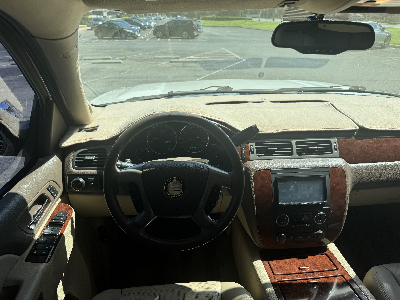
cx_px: 200
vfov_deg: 56.8
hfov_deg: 71.6
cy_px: 150
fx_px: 277
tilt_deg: -26.6
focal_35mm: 24
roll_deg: -0.7
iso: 80
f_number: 1.78
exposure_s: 1/2331
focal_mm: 6.76
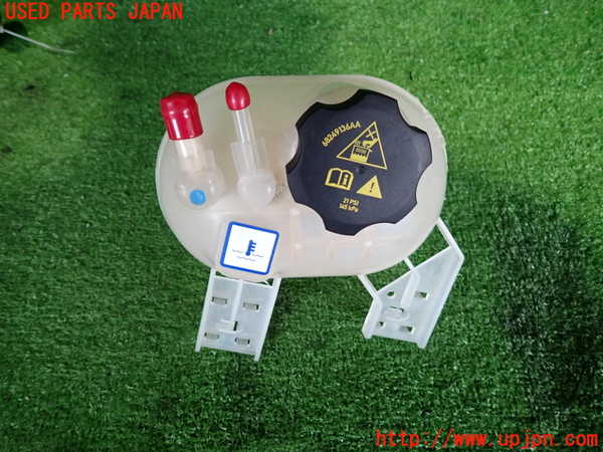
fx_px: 435
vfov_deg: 54.9
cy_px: 226
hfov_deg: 69.4
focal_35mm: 25
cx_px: 302
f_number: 2
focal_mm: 4.5
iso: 250
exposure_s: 1/30
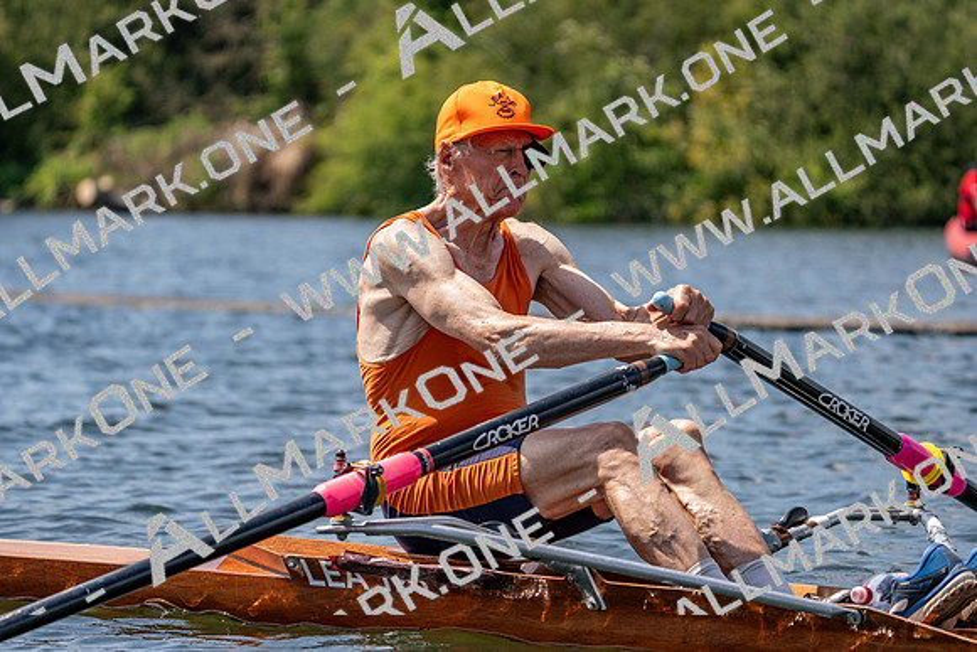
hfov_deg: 10.3
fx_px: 5429
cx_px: 488
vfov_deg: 6.9
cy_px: 326
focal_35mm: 200
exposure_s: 1/2000
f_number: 5.6
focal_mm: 200
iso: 250
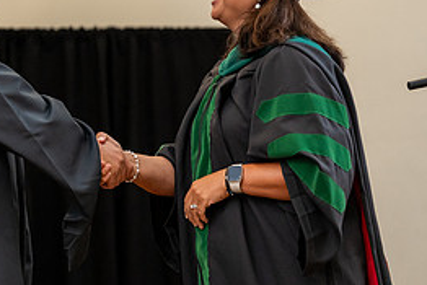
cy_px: -7
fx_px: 2207
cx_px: 7
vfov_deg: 7.4
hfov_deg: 11.0
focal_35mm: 186
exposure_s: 1/200
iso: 1600
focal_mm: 84
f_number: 3.5
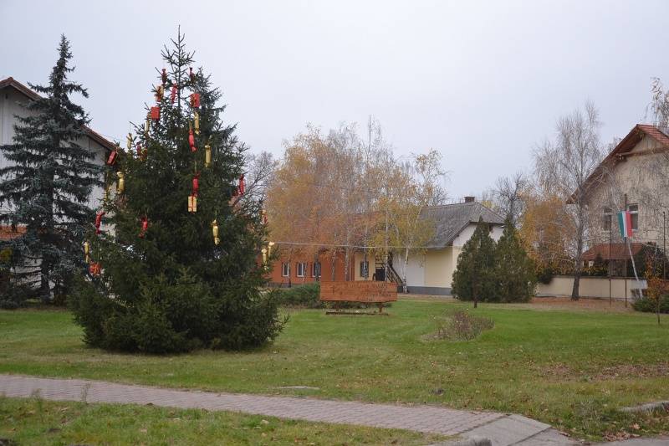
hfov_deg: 37.9
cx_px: 334
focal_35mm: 52
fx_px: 975
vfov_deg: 25.7
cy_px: 223
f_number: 4.5
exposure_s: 1/125
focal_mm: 35
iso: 200
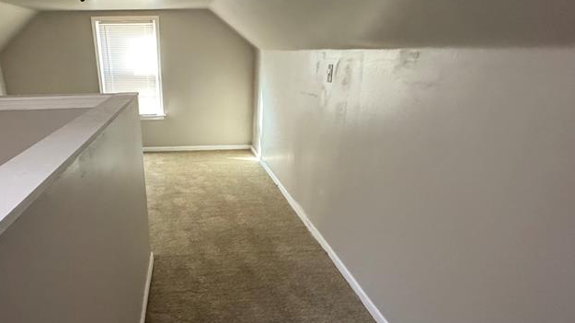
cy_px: 230
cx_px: 200
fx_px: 381
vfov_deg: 44.8
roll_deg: +1.0
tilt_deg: -26.3
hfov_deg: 72.2
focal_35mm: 25
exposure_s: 1/60
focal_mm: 2.22
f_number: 2.2
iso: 1250
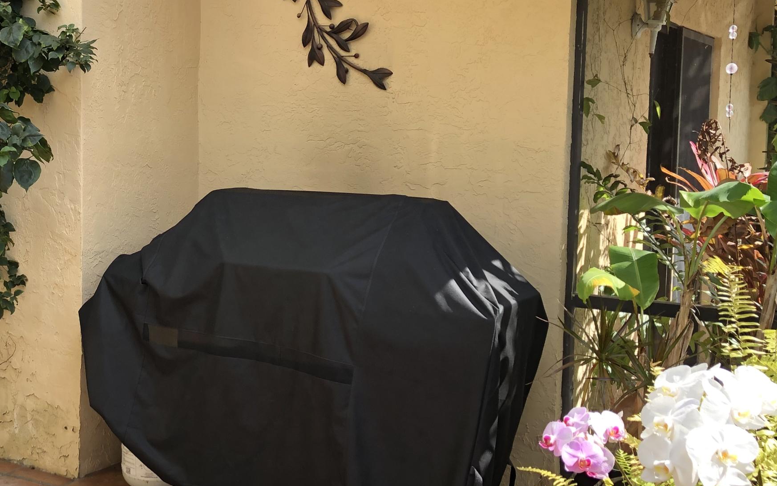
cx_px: 183
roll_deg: +0.8
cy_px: 215
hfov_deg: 38.4
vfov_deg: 25.3
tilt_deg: -4.7
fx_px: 1080
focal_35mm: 51
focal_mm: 3.99
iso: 20
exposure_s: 1/135
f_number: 1.8
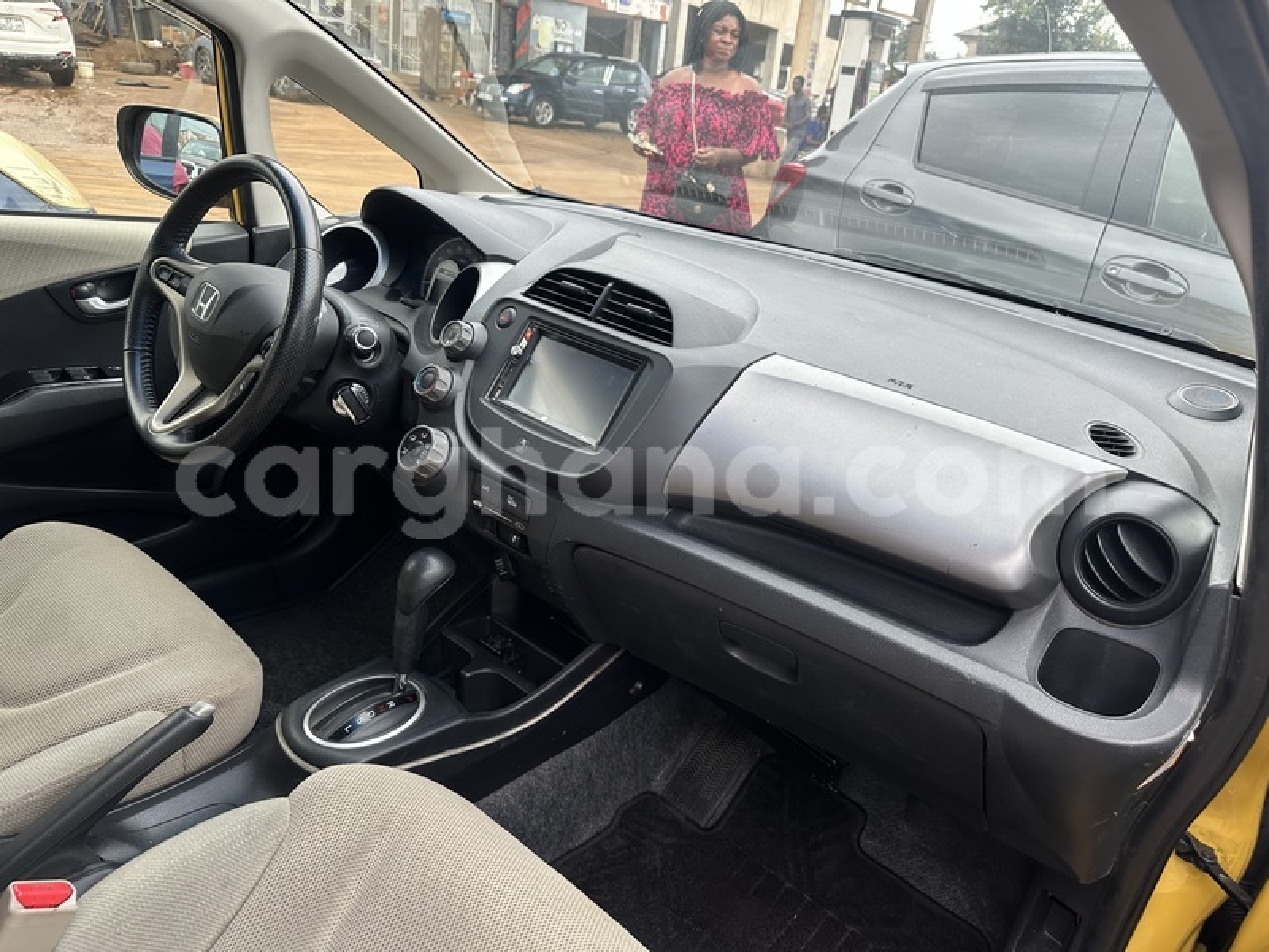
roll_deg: -5.6
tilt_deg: -20.3
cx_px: 634
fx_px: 880
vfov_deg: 56.8
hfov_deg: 71.6
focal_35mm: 24
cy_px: 476
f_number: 1.78
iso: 80
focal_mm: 6.86
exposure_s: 1/654
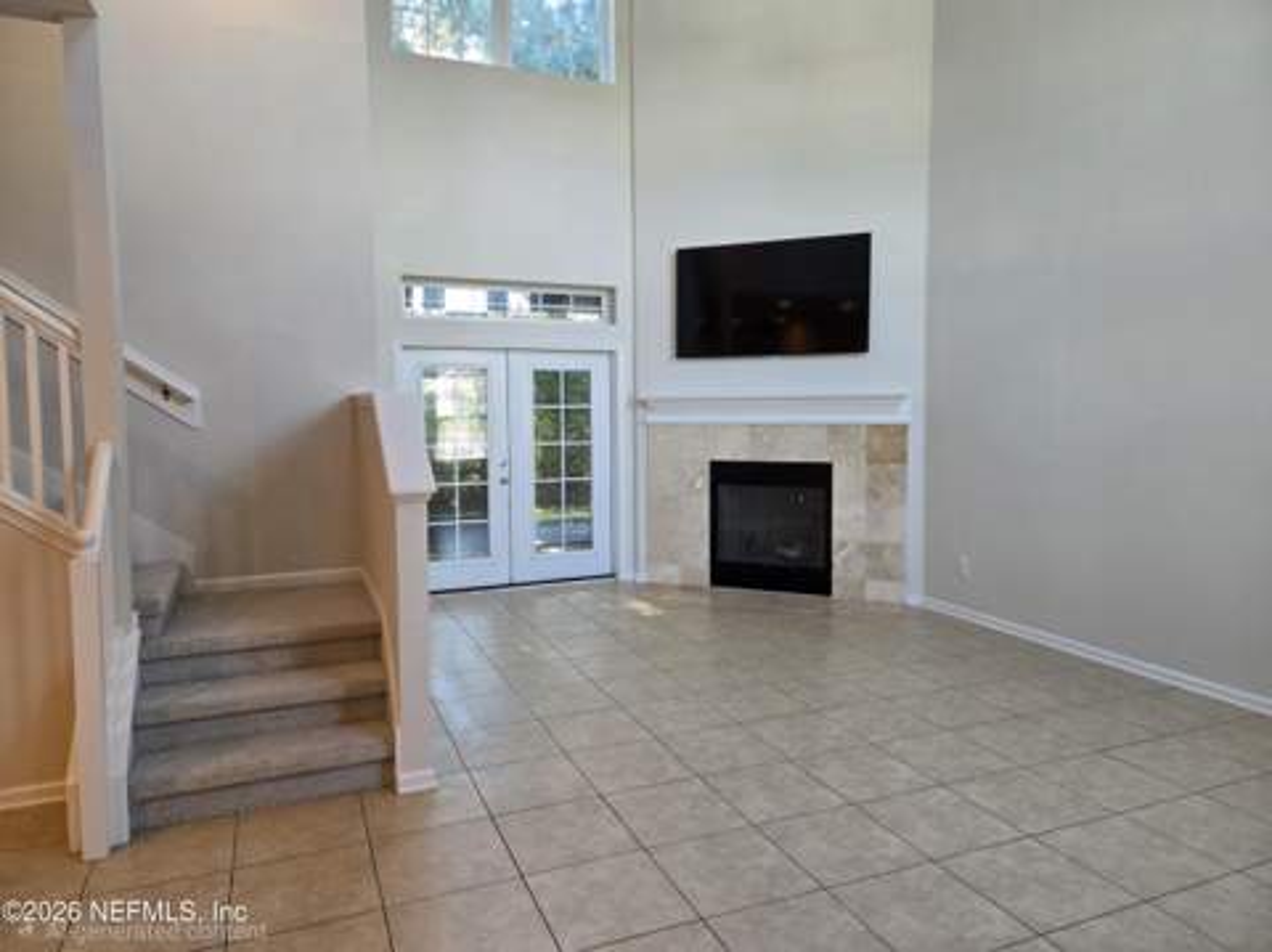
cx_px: 636
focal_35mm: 23
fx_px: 844
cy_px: 476
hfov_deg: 74.0
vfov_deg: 58.8
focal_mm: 5.4
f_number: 1.8
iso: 160
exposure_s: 1/120
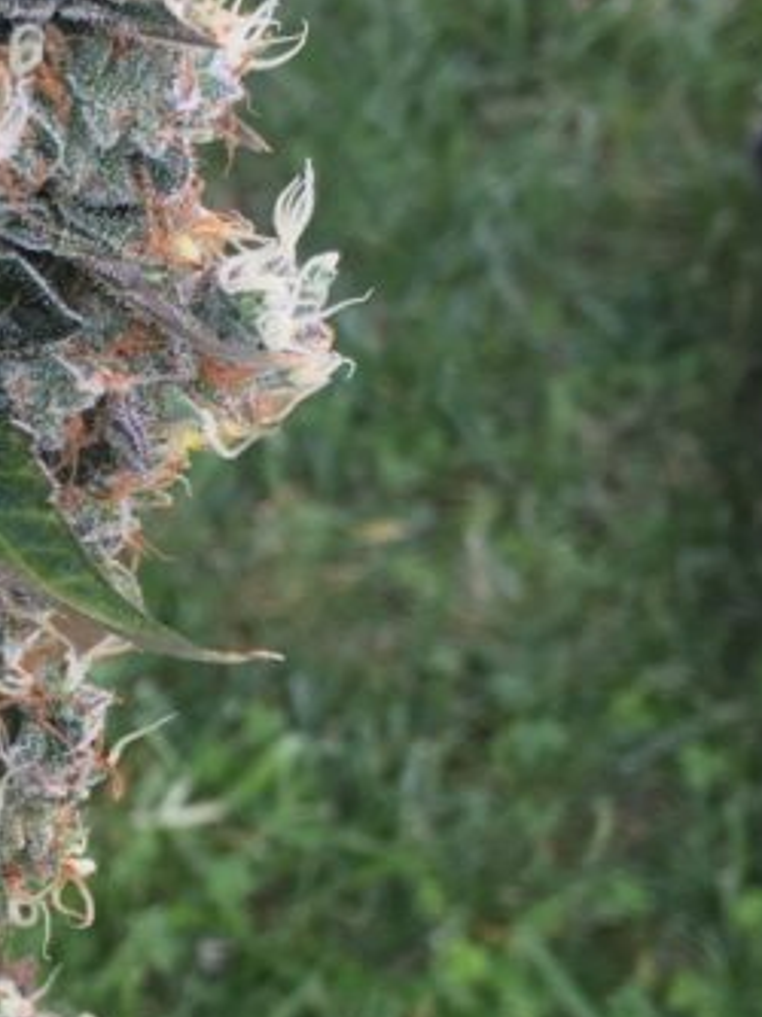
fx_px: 2616
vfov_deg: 22.0
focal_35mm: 89
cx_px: -247
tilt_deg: -48.0
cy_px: 646
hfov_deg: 15.7
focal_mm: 4.15
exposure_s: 1/120
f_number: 2.2
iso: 25
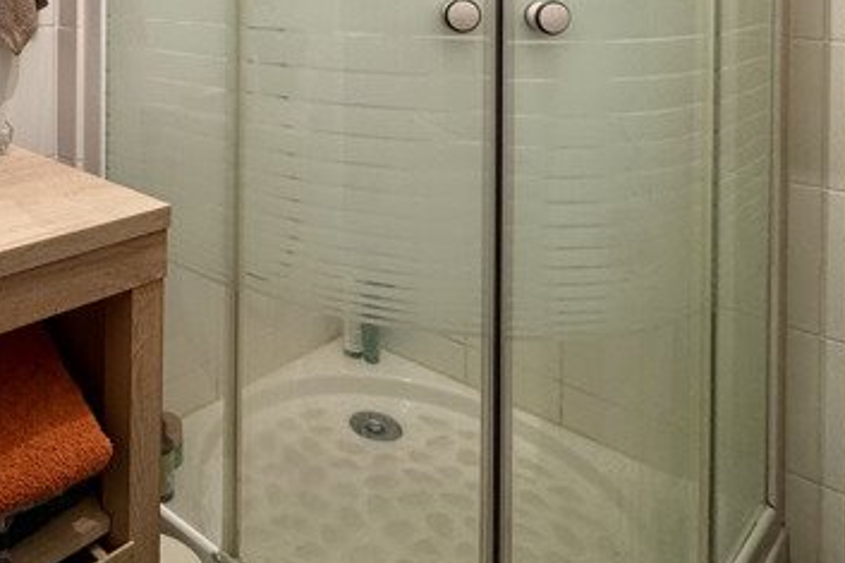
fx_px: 774
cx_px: 108
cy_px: -36
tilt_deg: -0.2
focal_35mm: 33
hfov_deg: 51.5
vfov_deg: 35.0
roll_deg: +0.3
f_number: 2.2
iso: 250
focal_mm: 2.22
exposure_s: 1/50
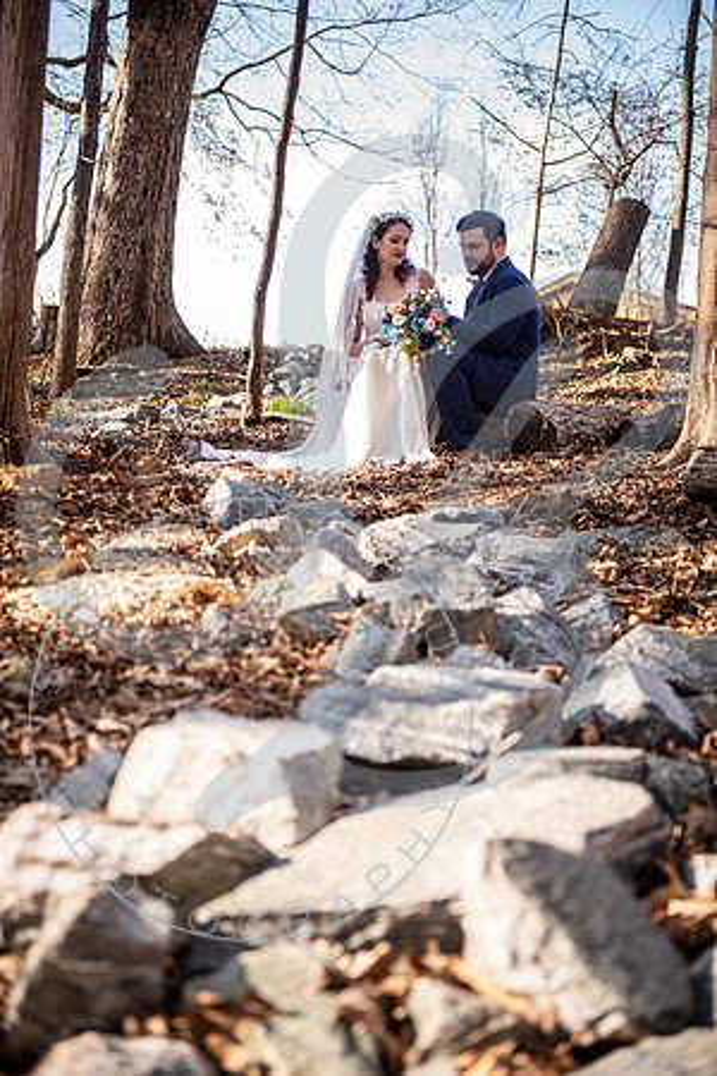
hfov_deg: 21.9
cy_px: 538
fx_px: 1852
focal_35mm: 62
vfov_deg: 32.4
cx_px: 358
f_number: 2.8
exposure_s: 1/160
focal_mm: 62
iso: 100
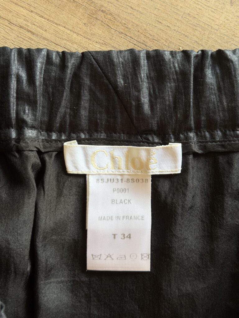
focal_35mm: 48
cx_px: 120
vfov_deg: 39.7
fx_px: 442
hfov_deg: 30.3
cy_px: 159
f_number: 1.78
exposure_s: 1/91
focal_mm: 6.76
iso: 100
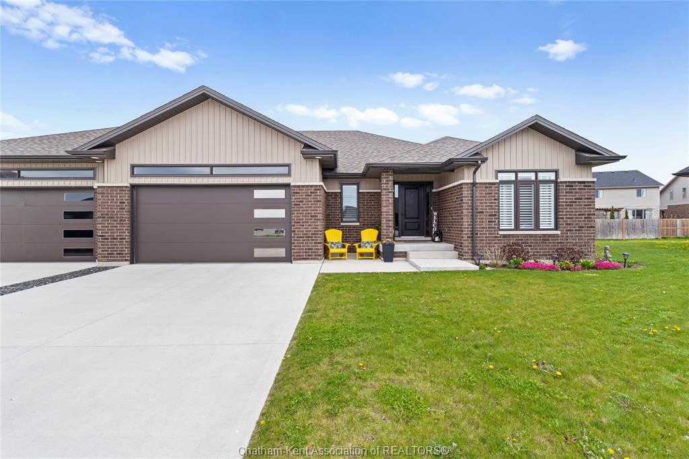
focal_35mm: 16
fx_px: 316
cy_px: 230
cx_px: 344
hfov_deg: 95.0
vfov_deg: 72.0
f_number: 7.1
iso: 100
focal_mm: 11
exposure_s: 1/30
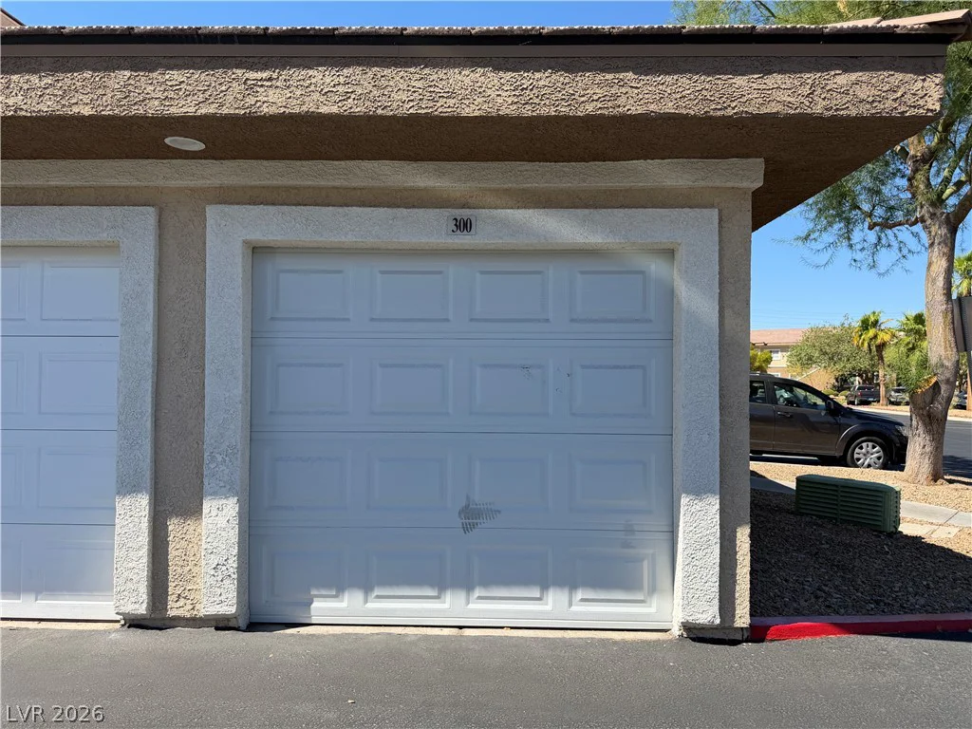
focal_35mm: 24
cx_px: 486
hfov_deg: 71.6
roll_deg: -0.3
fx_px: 674
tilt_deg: +0.6
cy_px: 364
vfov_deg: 56.8
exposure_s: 1/3279
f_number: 1.78
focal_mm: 6.76
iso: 80
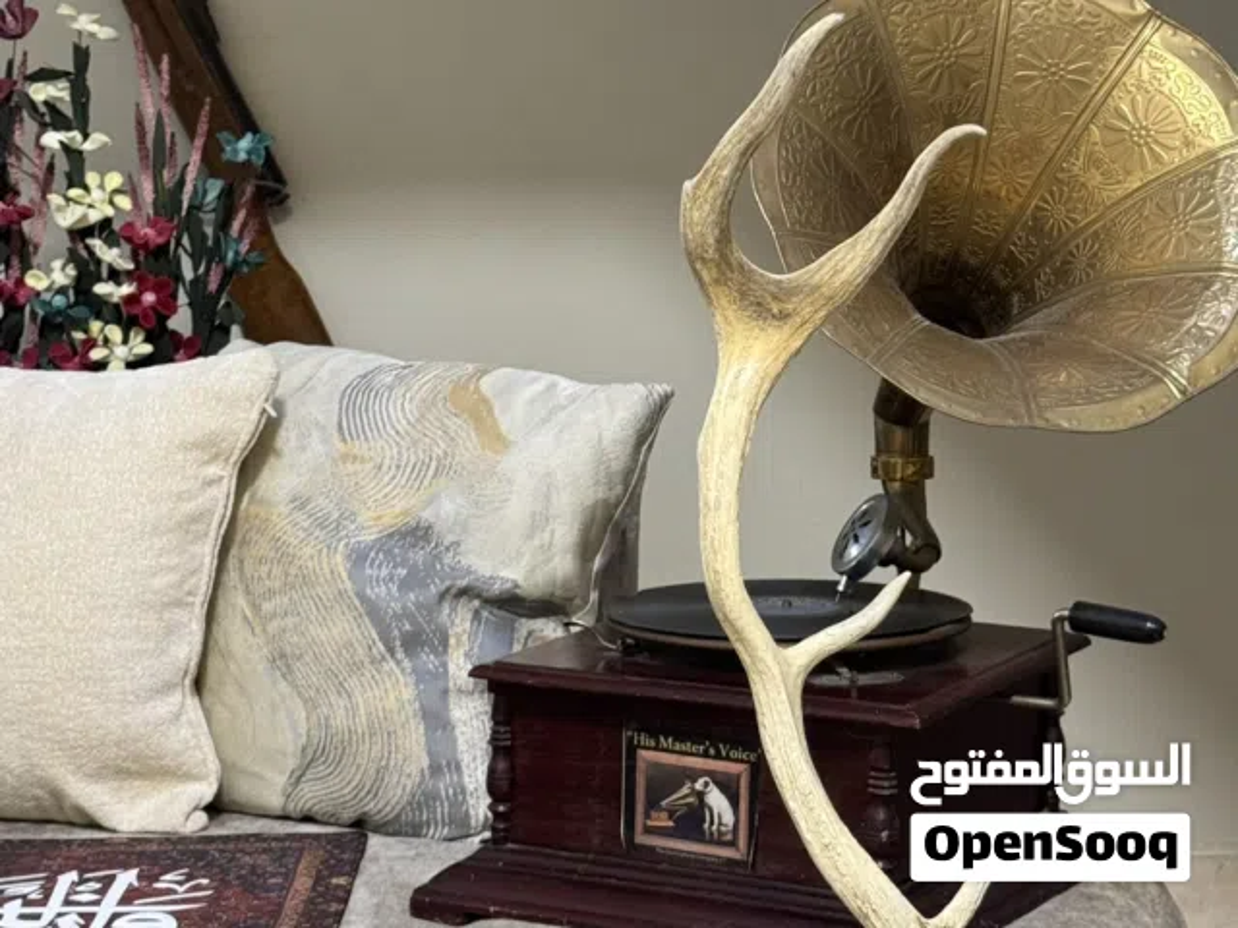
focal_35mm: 48
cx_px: 619
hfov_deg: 39.7
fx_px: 1717
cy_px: 464
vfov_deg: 30.3
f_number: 1.78
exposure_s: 1/33
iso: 250
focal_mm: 6.76
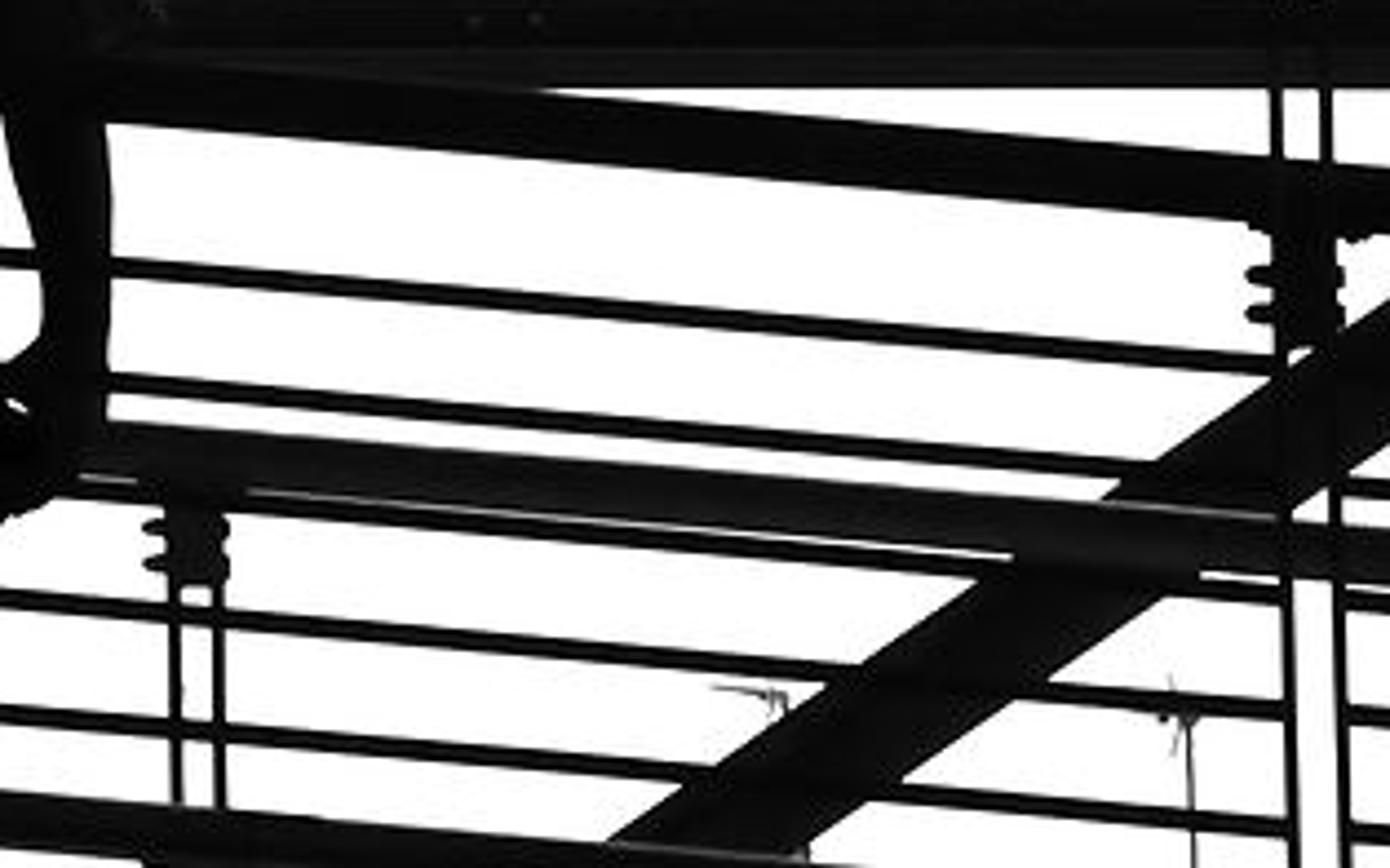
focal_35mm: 1169
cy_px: -1825
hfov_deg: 1.8
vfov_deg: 1.1
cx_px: -3869
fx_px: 44268
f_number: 16
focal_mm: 100
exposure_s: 1/1000
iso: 1250
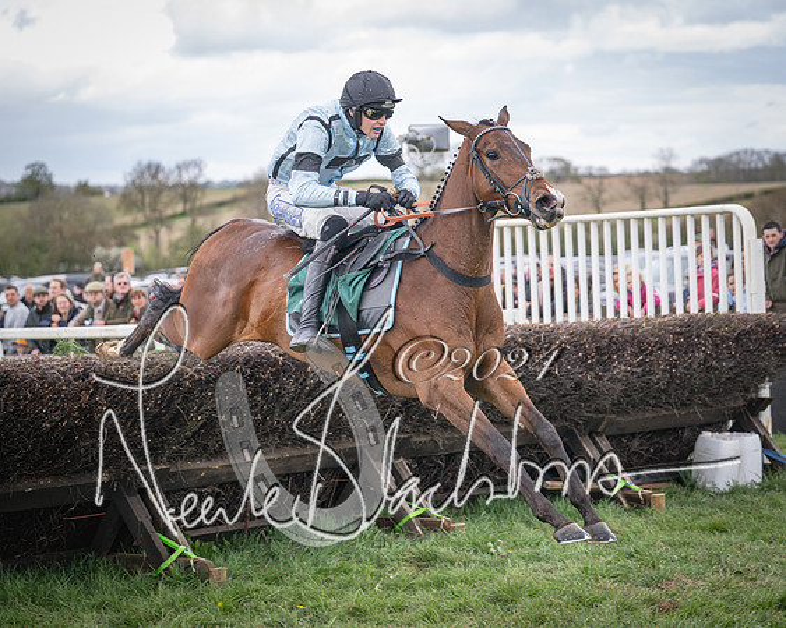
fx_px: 2245
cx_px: 428
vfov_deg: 15.9
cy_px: 332
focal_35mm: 97
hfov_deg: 19.9
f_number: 2.8
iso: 400
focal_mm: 77
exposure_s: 1/1250
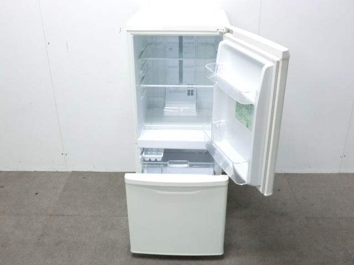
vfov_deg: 37.7
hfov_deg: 49.0
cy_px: 132
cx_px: 177
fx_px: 389
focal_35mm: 38
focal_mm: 6.9
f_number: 3.9
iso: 800
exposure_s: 1/40
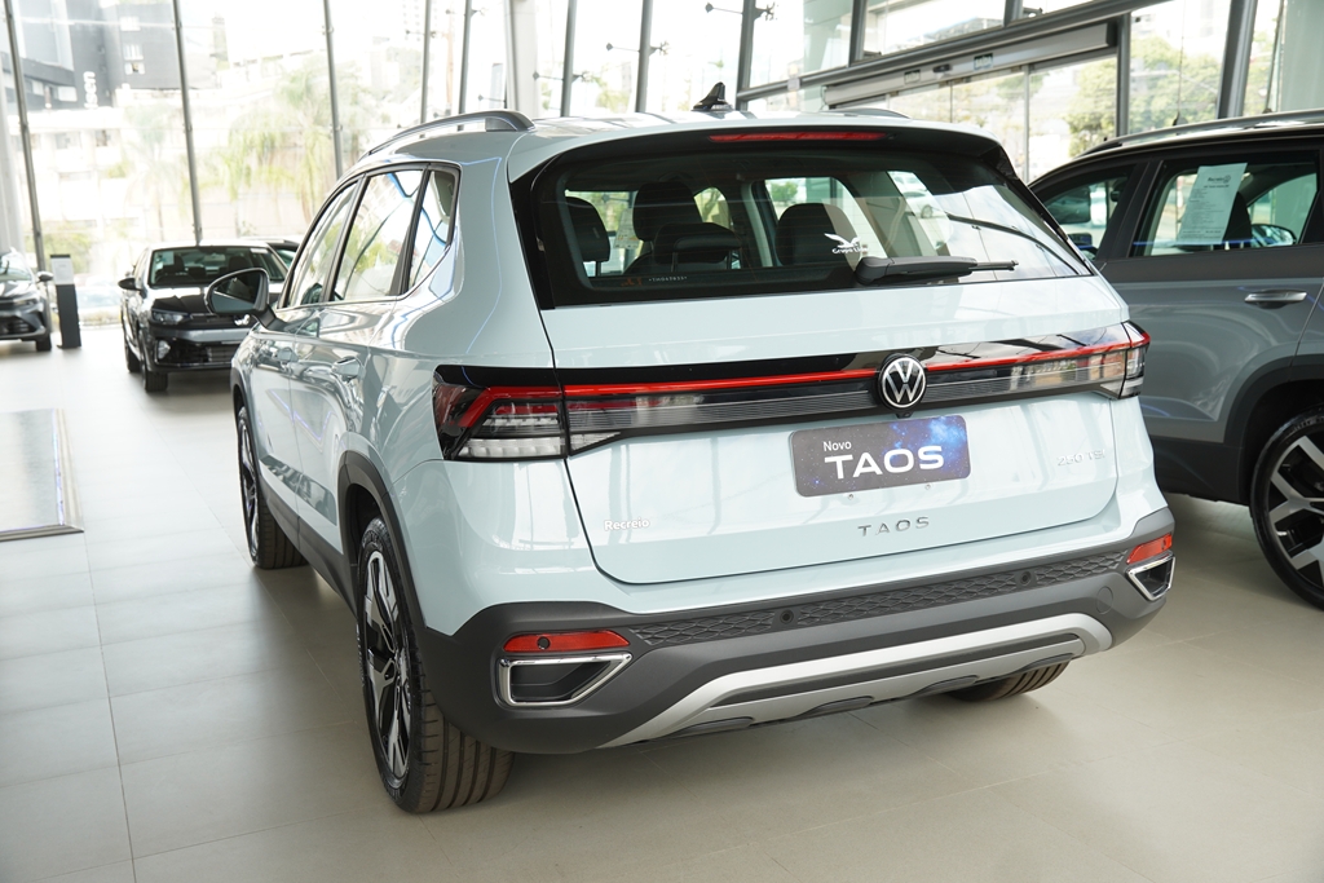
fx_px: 1379
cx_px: 662
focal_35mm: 38
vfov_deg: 35.5
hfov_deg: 51.3
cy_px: 442
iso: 160
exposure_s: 1/100
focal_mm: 25
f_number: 4.5
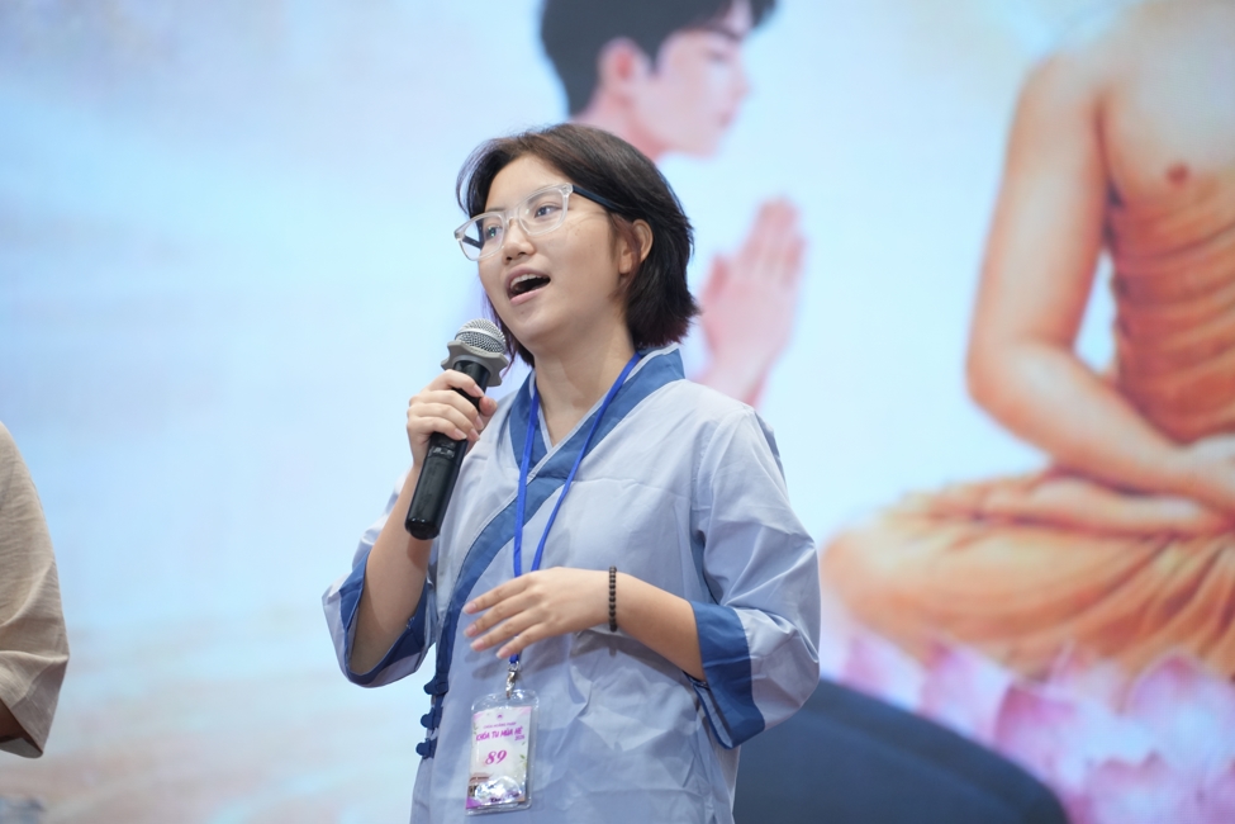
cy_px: 412
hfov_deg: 13.7
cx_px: 618
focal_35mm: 150
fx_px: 5145
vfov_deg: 9.1
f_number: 2.8
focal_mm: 150
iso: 1600
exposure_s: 1/125
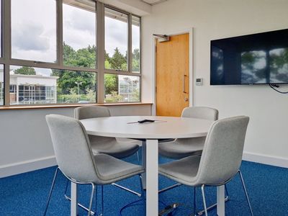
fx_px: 216
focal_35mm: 26
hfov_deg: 67.3
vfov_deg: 53.1
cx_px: 144
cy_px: 108
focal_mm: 5.4
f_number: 1.8
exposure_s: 1/556
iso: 50
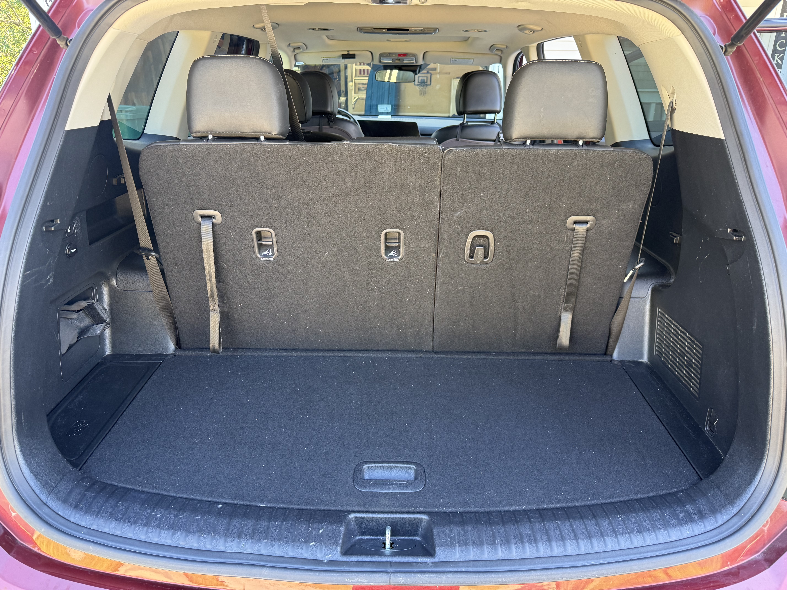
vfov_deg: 56.8
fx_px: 546
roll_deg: -1.1
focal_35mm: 24
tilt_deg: -17.4
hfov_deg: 71.6
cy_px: 295
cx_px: 394
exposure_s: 1/105
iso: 200
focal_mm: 6.76
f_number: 1.78
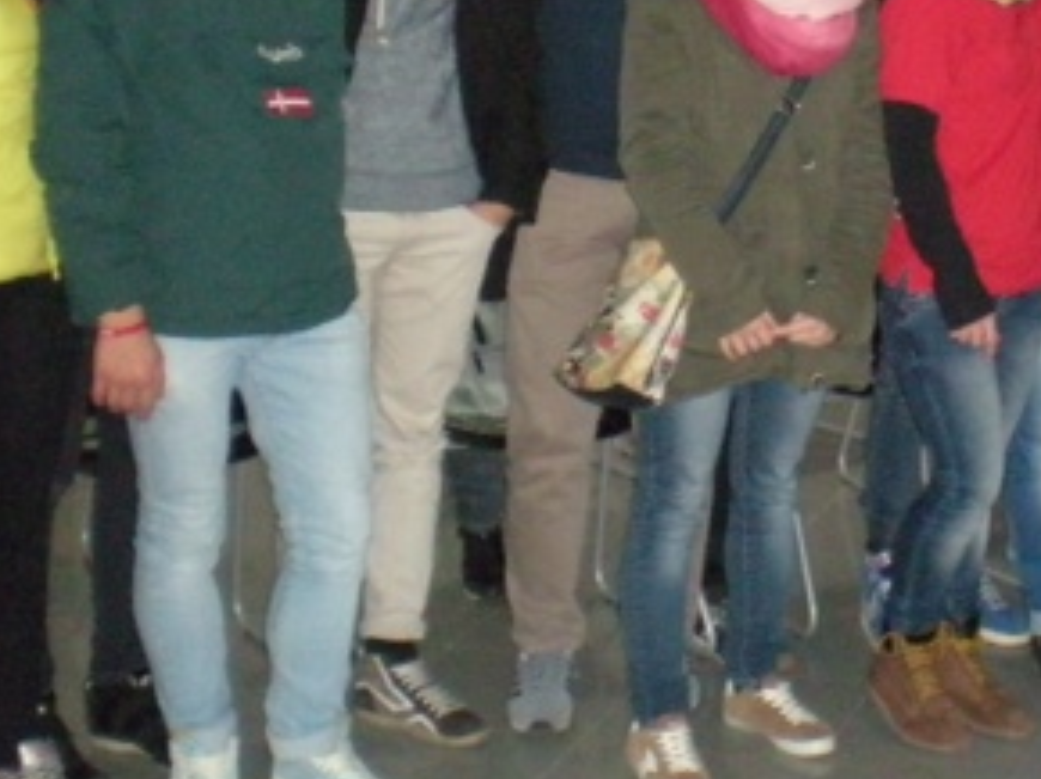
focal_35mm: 84
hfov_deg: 22.4
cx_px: 1059
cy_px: 75
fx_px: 2524
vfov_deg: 17.3
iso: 800
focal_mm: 6.3
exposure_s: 1/60
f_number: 3.1
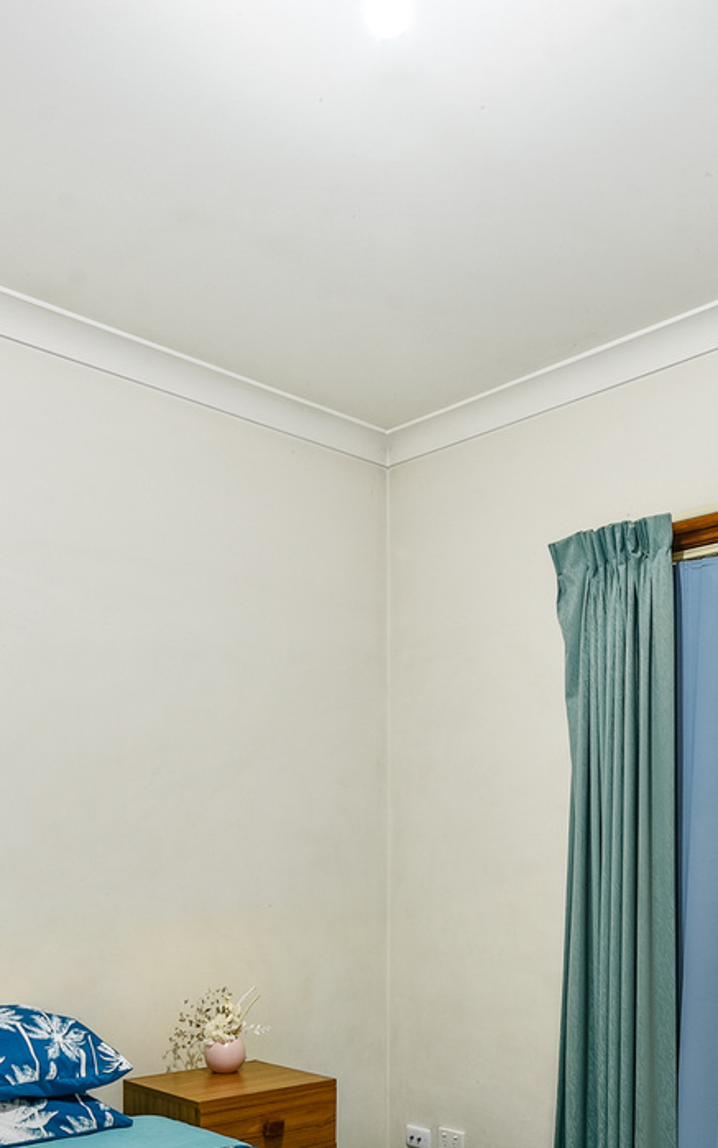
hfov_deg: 36.2
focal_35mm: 35
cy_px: 846
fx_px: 1096
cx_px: 416
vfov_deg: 53.1
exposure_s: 1.3
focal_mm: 15
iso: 125
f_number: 11
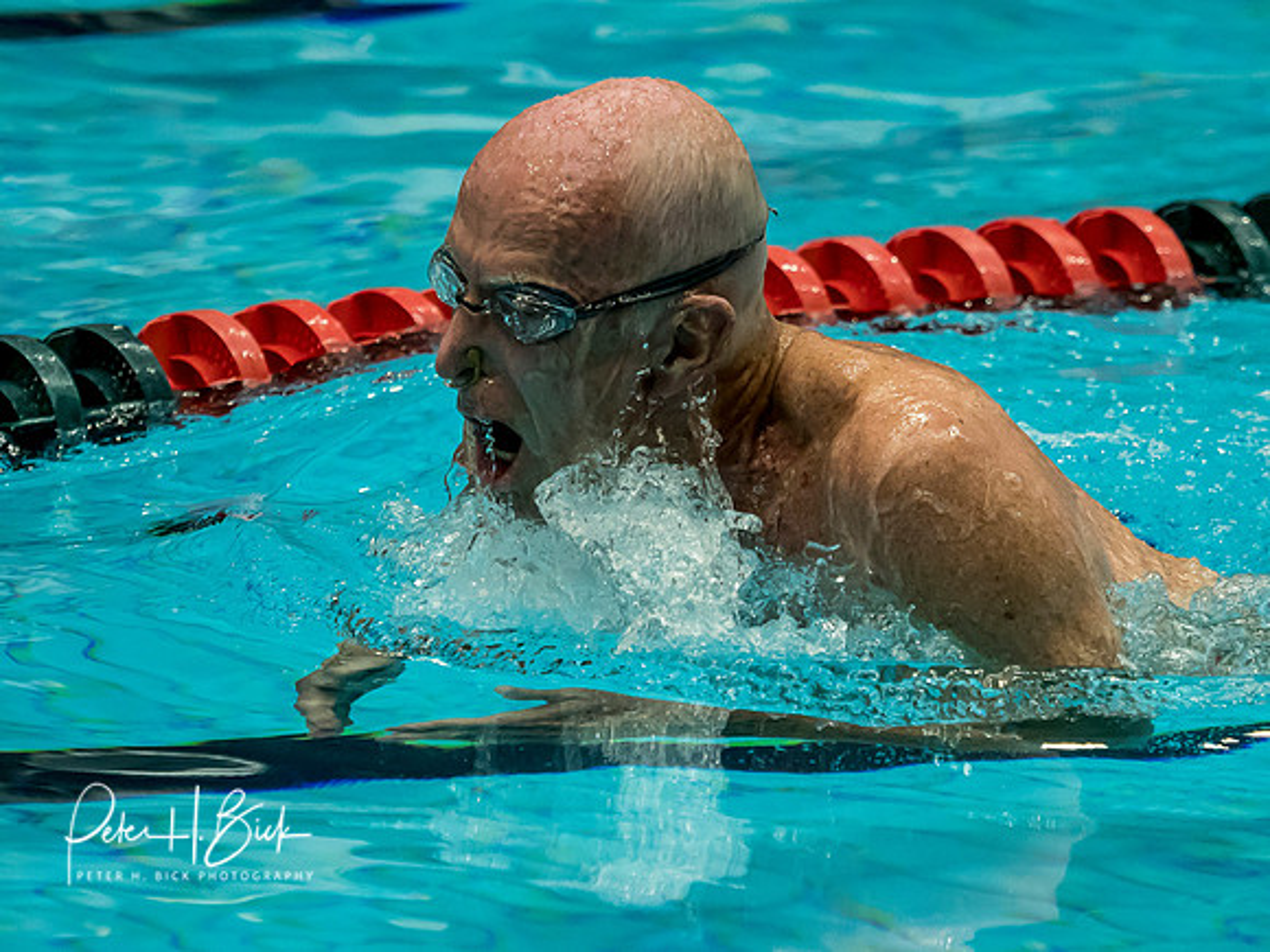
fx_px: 16205
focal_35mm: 442
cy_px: 409
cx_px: 682
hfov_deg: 4.5
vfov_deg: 3.4
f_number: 2.8
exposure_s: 1/1000
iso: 2000
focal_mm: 130
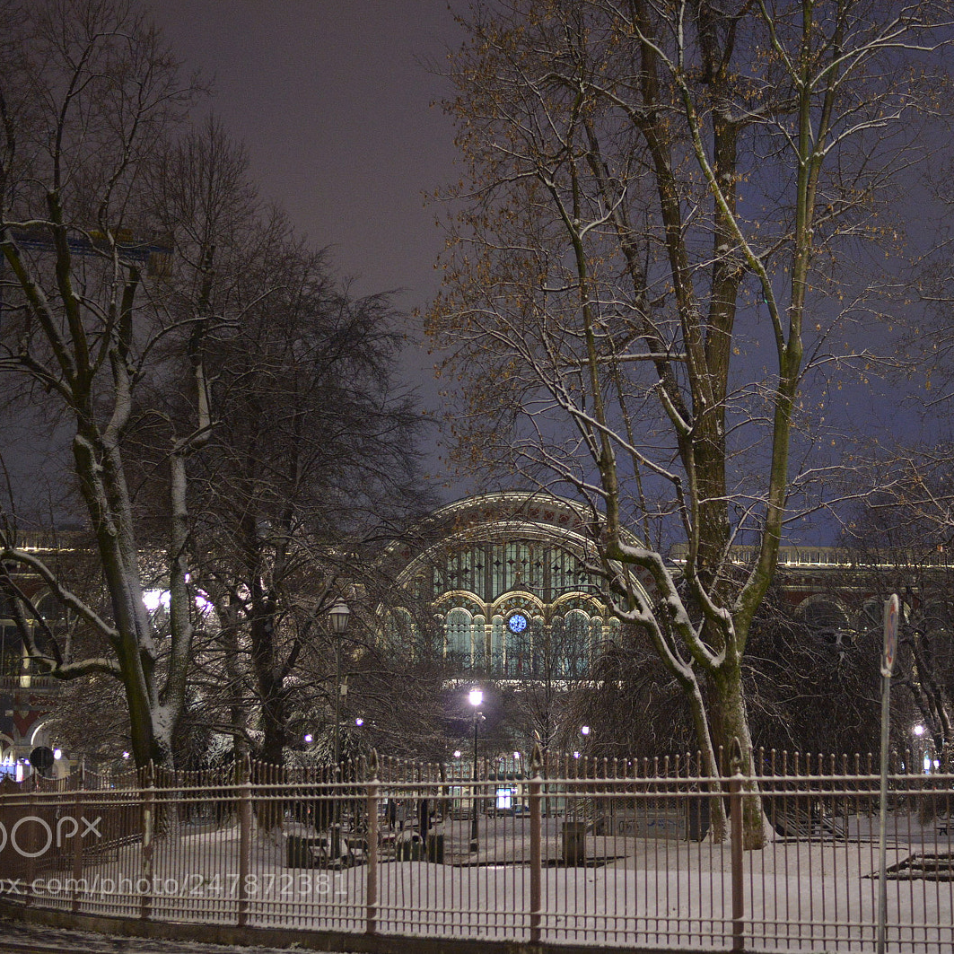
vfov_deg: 26.9
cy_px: 476
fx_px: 1996
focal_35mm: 64
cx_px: 597
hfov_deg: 26.8
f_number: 1.8
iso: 4000
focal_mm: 50
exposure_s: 1/160
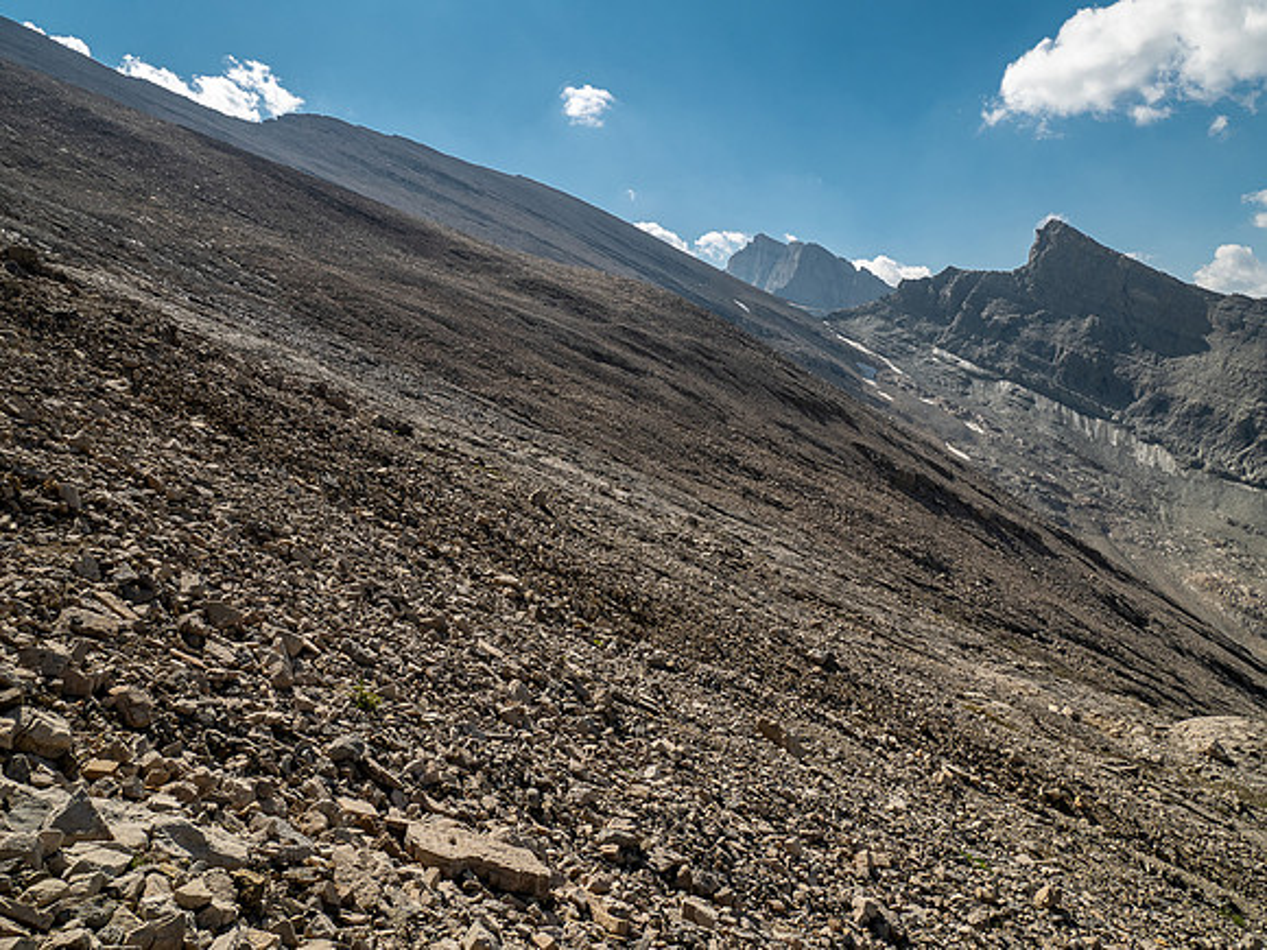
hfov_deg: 71.6
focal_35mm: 24
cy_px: 475
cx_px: 634
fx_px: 878
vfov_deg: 56.8
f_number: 8
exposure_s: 1/250
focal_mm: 12
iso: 200
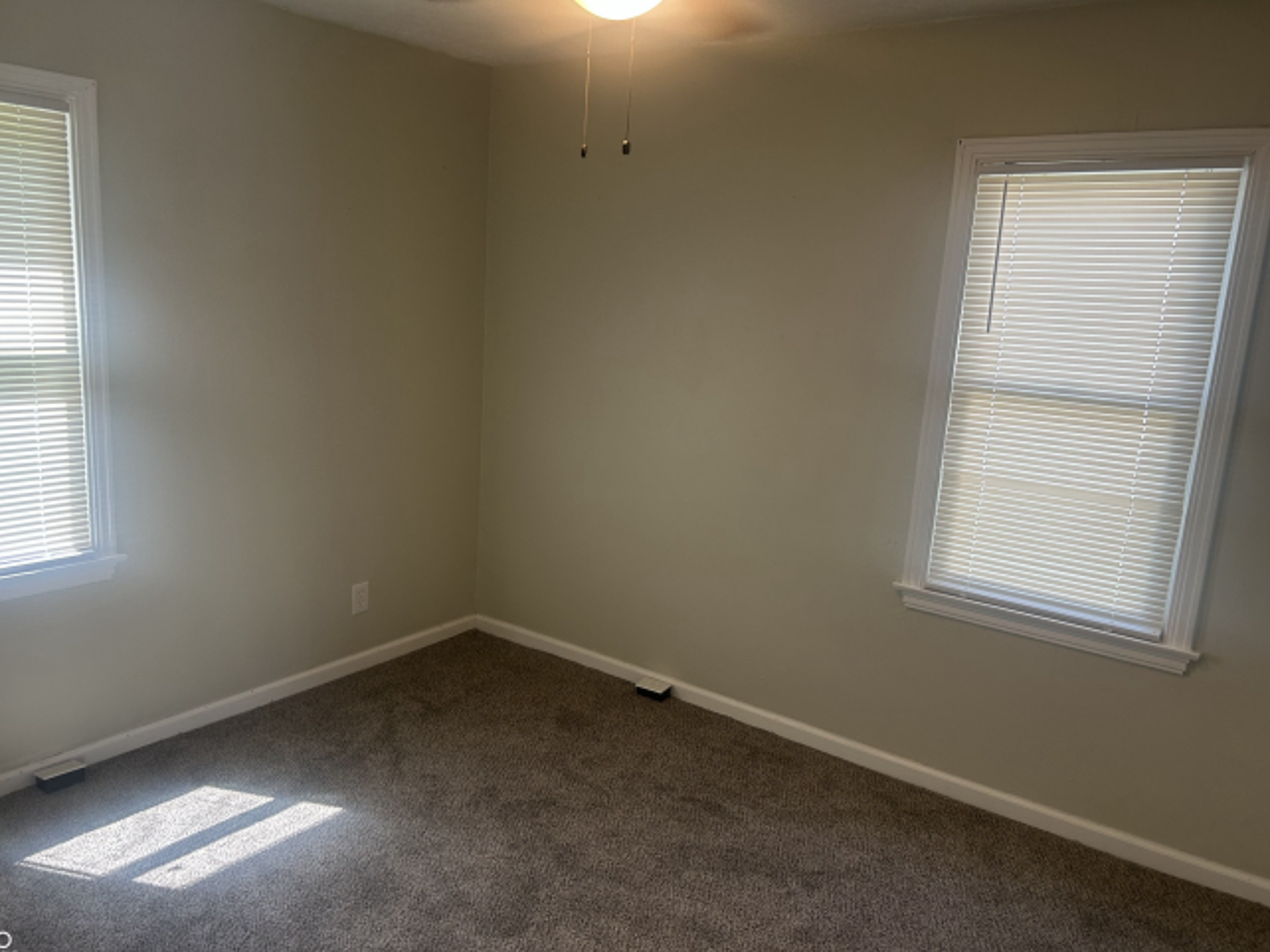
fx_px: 990
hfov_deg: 65.3
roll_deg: -3.1
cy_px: 475
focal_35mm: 27
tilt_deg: -10.1
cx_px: 614
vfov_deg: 51.3
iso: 80
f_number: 1.5
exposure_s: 1/60
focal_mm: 5.7
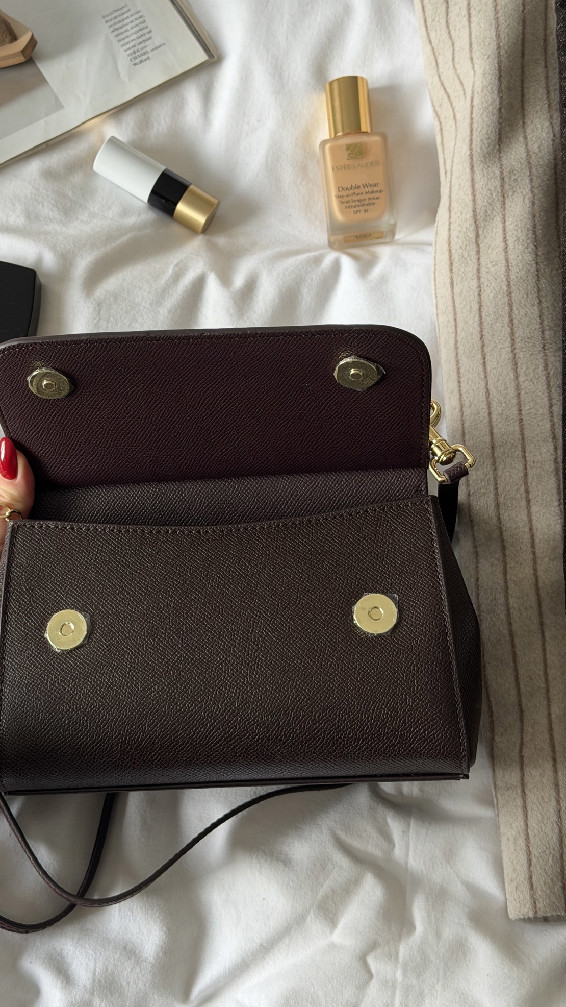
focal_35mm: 53
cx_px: 195
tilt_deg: -68.0
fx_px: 1414
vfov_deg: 39.2
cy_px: 502
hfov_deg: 22.6
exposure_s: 1/126
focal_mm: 6.76
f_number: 1.78
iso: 50
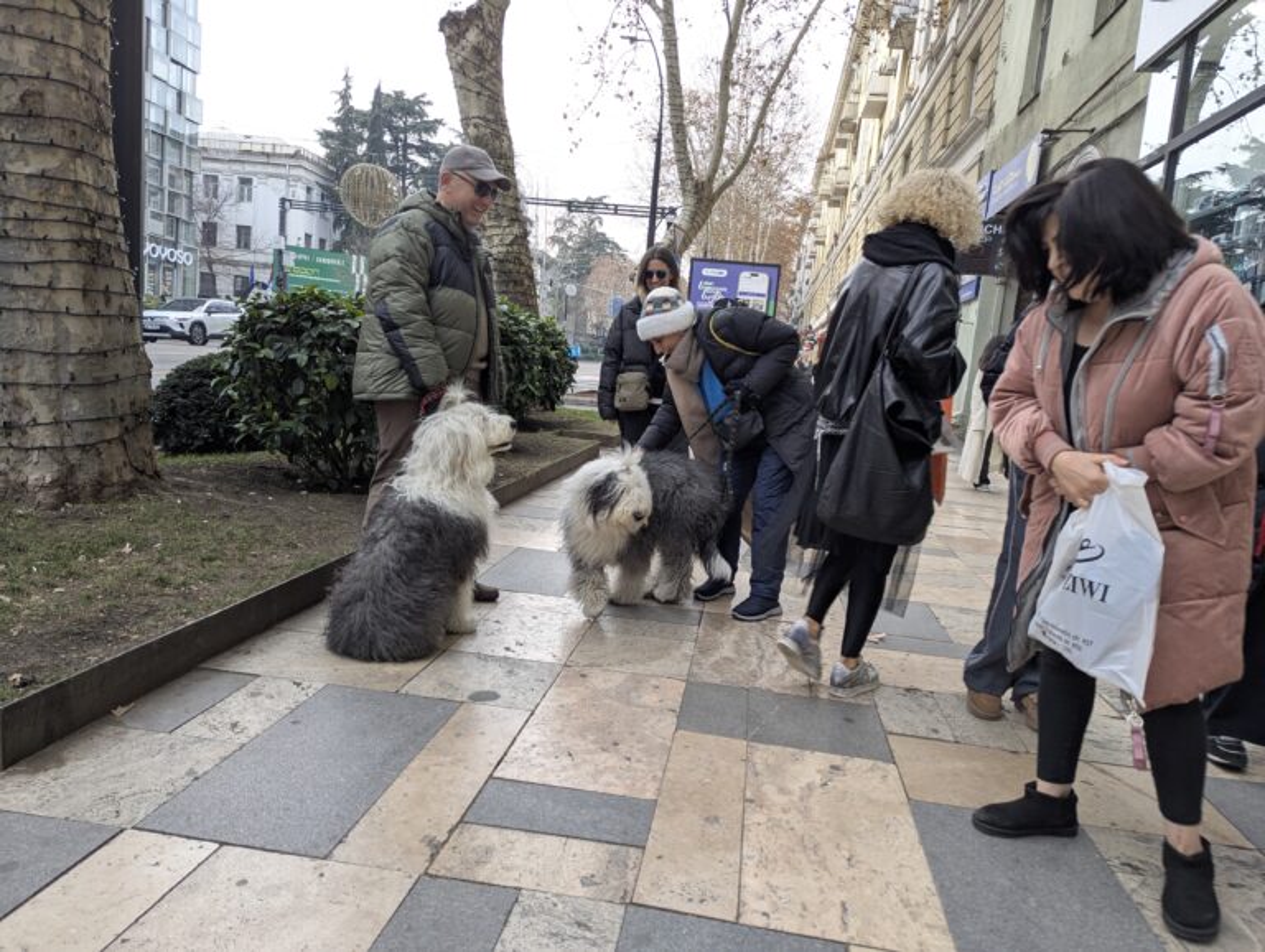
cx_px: 632
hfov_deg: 71.5
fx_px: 878
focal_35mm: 24
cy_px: 476
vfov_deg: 56.9
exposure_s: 1/158
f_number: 1.85
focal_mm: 6.81
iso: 39
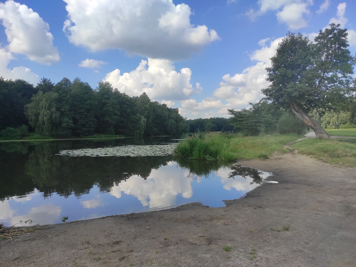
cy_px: 134
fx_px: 257
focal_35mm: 25
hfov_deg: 69.4
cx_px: 178
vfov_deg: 54.8
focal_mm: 5.43
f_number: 1.89
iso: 100
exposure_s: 1/1977
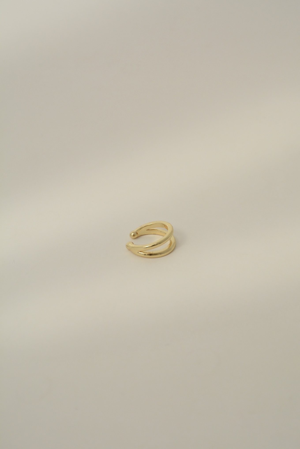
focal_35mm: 93
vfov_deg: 21.9
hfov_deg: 14.7
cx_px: 150
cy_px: 224
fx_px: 1162
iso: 500
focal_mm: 62
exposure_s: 1/1600
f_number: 10
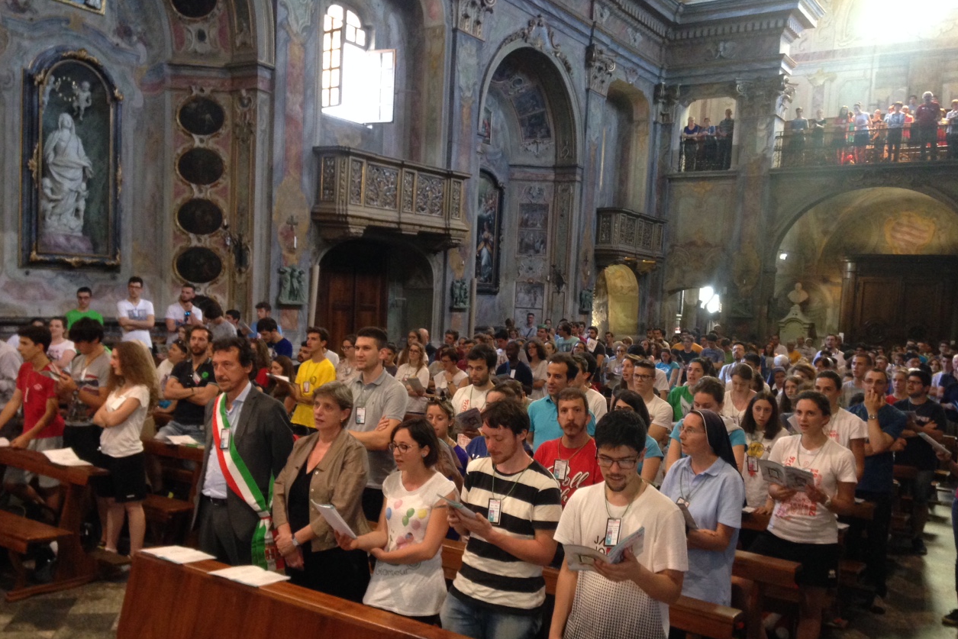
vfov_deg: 37.8
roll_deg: -1.8
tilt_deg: -6.2
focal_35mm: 35
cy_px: 350
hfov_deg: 54.4
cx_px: 476
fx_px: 931
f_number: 2.4
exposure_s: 1/20
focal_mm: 4.12
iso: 250
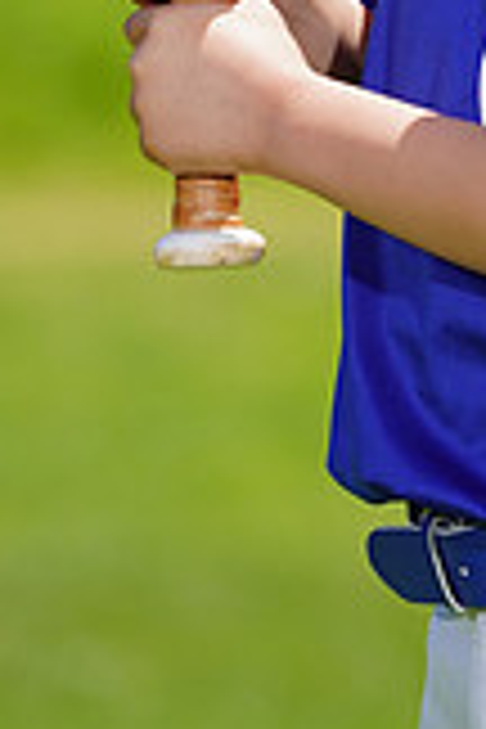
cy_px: -428
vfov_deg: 2.2
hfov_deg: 1.5
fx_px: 18588
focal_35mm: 918
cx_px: 538
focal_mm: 256
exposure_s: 1/250
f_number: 8
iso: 100
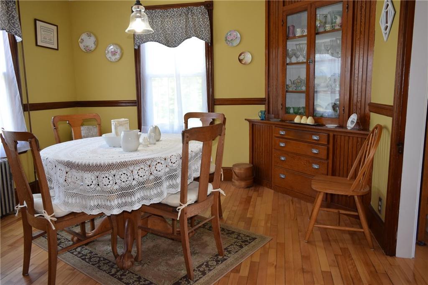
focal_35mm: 27
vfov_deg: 47.9
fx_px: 321
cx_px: 214
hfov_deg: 67.4
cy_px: 142
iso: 800
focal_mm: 18
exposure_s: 1/100
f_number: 5
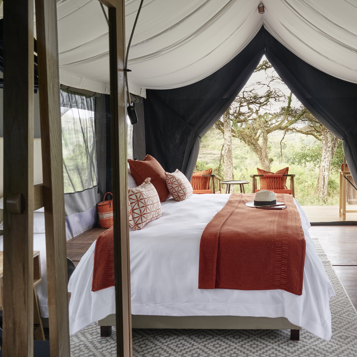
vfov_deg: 44.9
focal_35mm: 37
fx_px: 432
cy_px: 179
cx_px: 267
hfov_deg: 43.5
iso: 100
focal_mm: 29
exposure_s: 1
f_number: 13
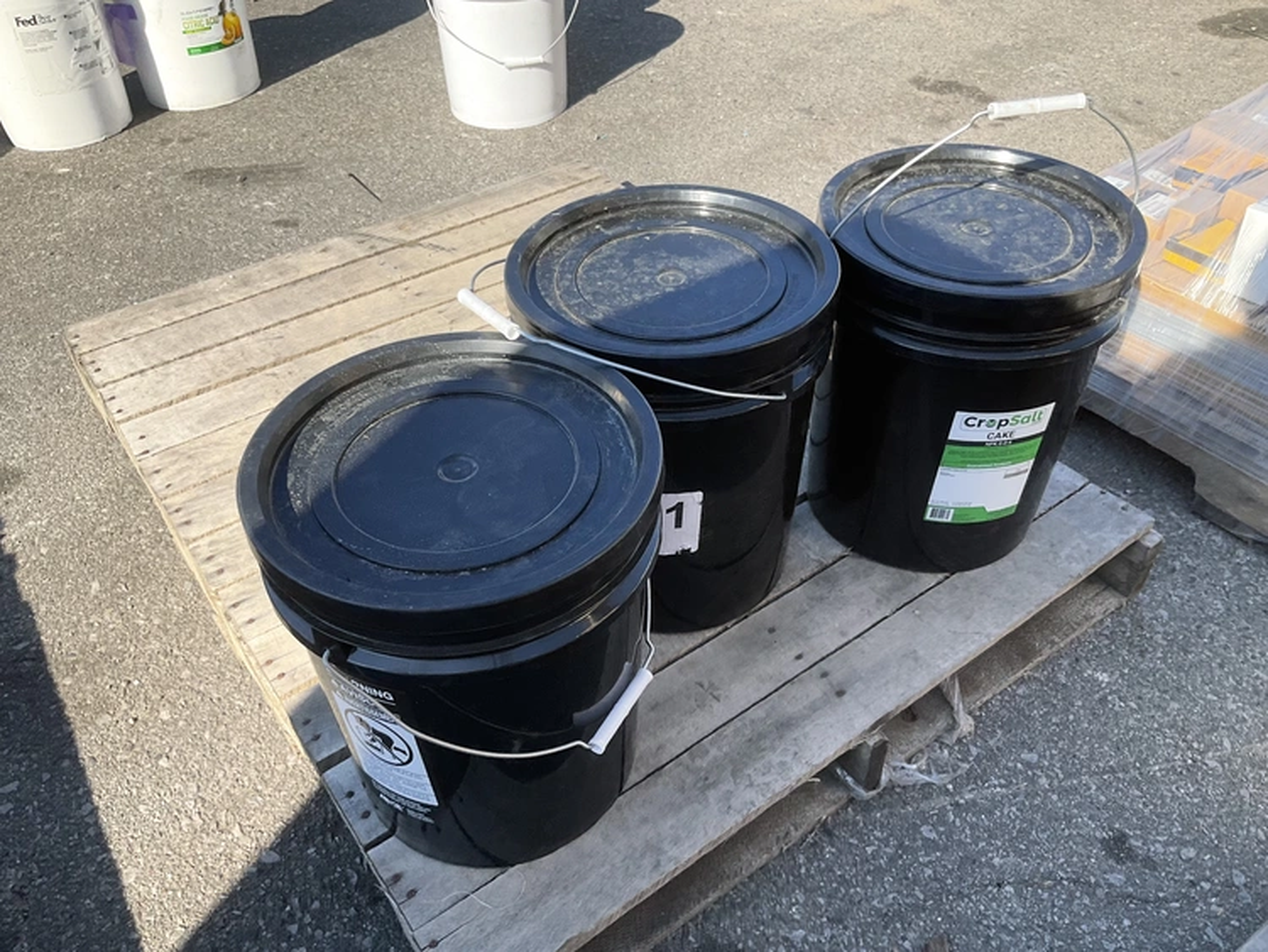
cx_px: 634
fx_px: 1063
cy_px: 476
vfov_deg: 48.3
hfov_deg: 61.6
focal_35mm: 29
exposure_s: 1/700
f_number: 1.8
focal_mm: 3
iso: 25
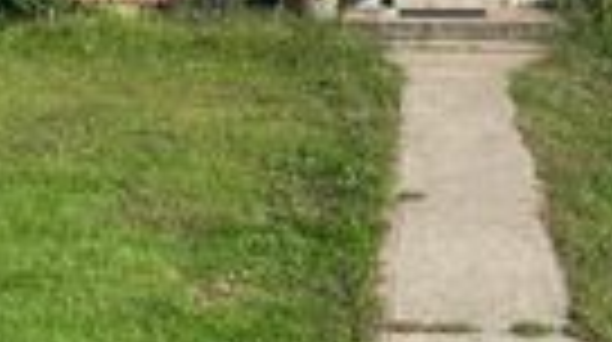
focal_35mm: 73
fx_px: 1183
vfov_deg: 15.5
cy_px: -122
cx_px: 405
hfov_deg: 28.8
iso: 50
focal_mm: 4.2
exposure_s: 1/4651
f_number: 1.6
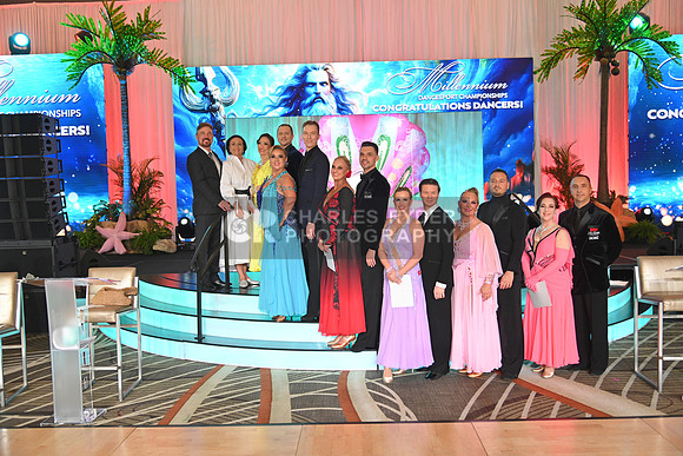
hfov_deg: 60.3
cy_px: 228
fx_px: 588
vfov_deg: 42.3
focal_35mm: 31
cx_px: 342
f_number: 4
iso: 2000
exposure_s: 1/400
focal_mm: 31
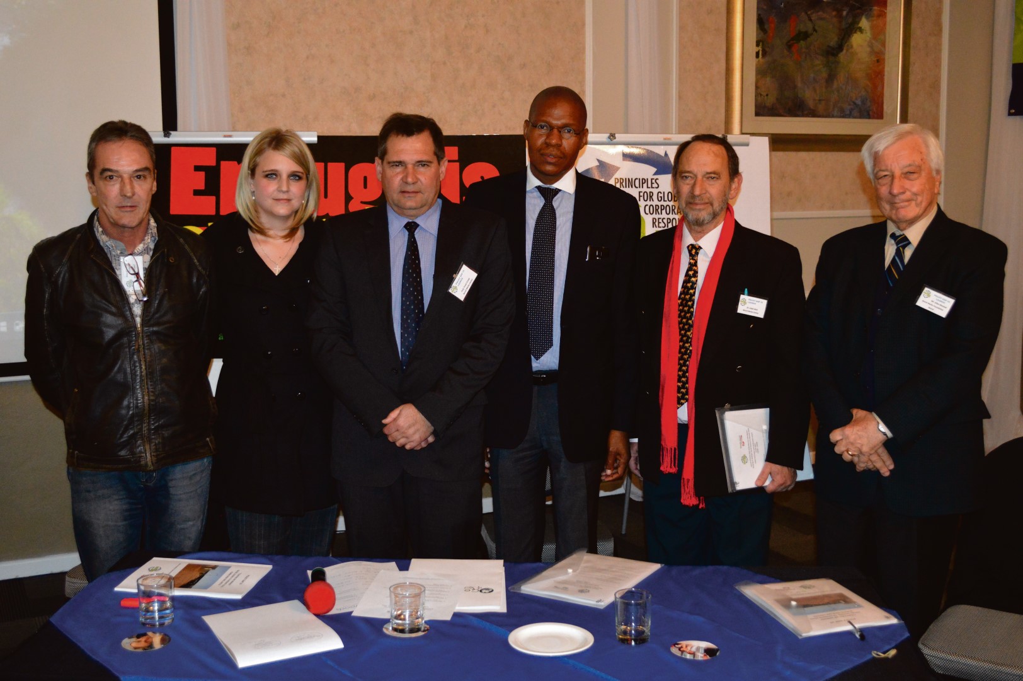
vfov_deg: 31.8
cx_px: 512
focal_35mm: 42
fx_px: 1193
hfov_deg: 46.4
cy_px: 340
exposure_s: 1/60
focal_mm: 28
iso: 3200
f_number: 4.5
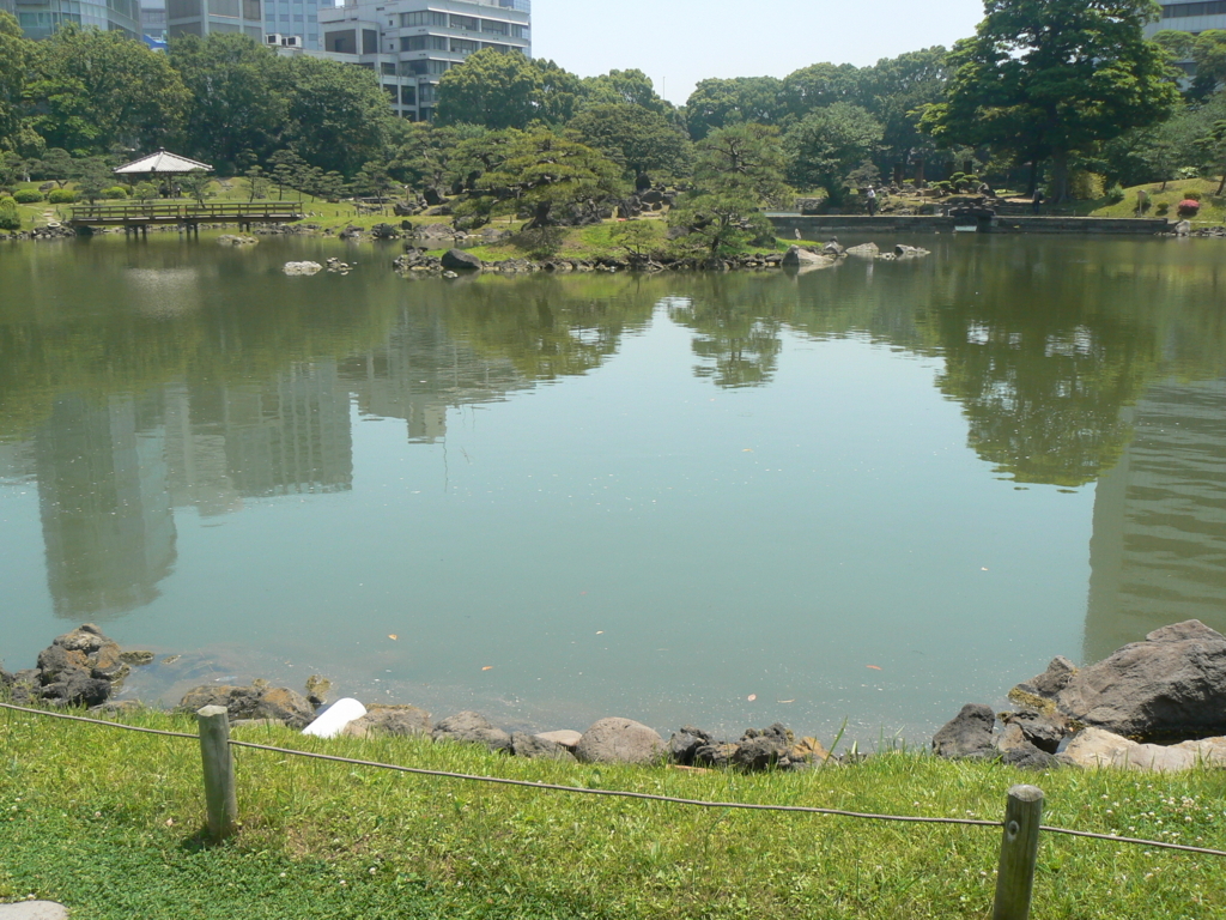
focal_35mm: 36
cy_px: 460
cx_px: 613
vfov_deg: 39.7
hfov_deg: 51.4
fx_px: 1275
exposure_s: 1/320
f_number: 5.6
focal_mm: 6
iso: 80
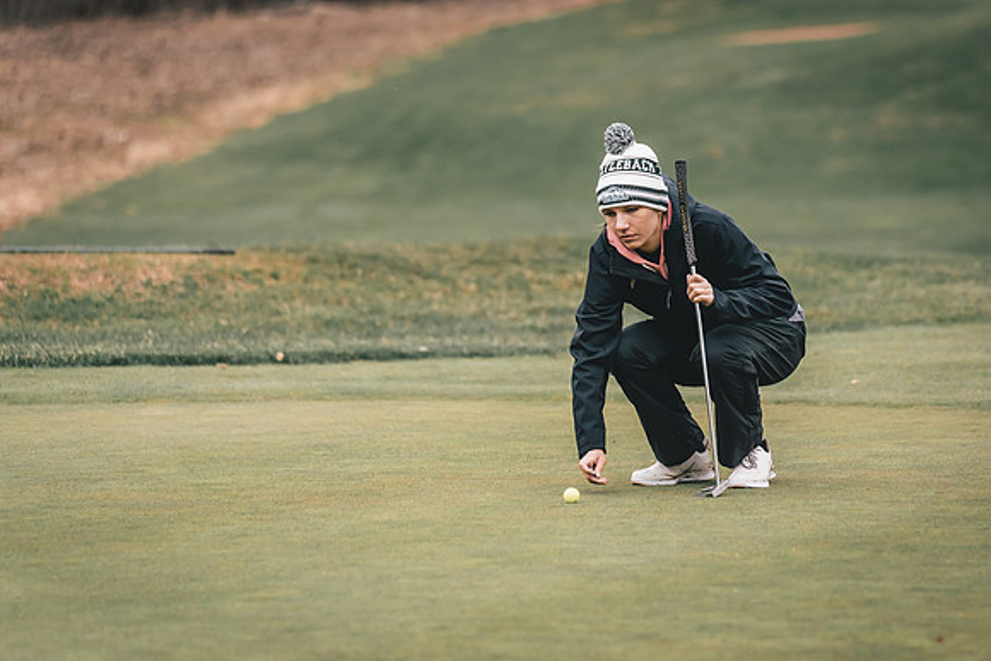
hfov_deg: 9.0
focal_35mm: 229
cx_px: 657
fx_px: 6299
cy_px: 331
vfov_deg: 6.0
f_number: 2.8
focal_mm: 150
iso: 640
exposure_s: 1/4000
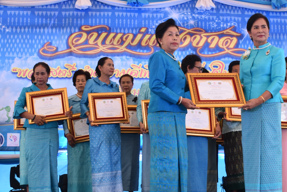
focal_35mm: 68
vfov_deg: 20.0
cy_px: 116
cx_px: 161
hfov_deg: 29.6
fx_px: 542
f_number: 7.1
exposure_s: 1/200
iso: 400
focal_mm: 23
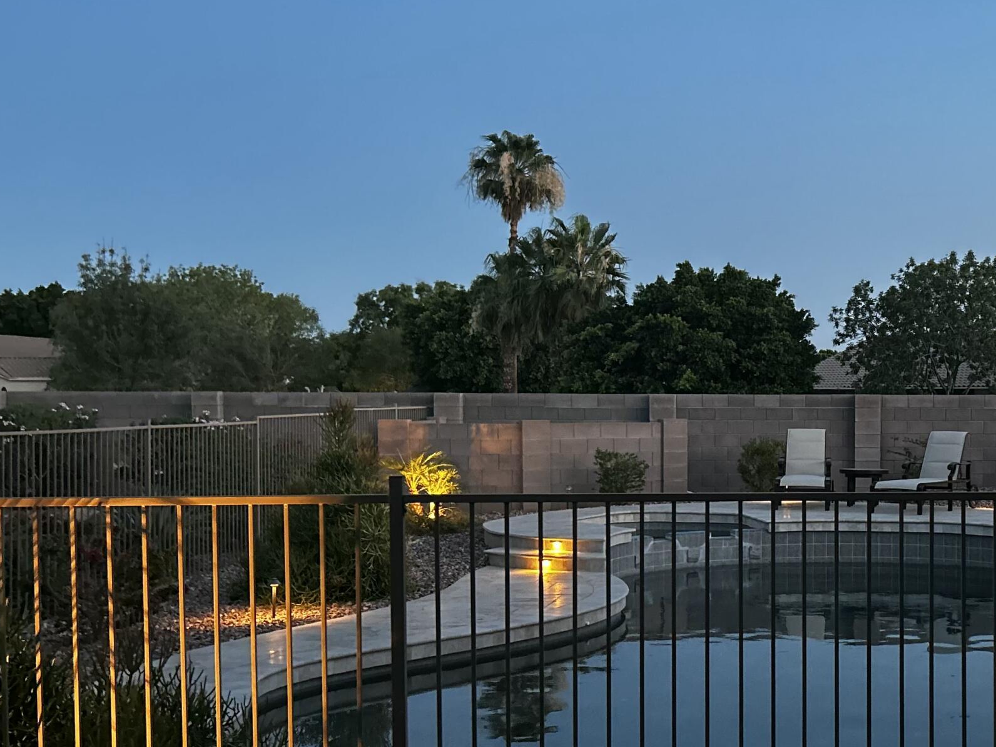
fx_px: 1410
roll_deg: +0.1
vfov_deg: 29.6
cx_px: 849
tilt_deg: -2.0
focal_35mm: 49
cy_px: 440
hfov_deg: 37.0
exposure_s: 1/40
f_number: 1.5
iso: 500
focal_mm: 5.7
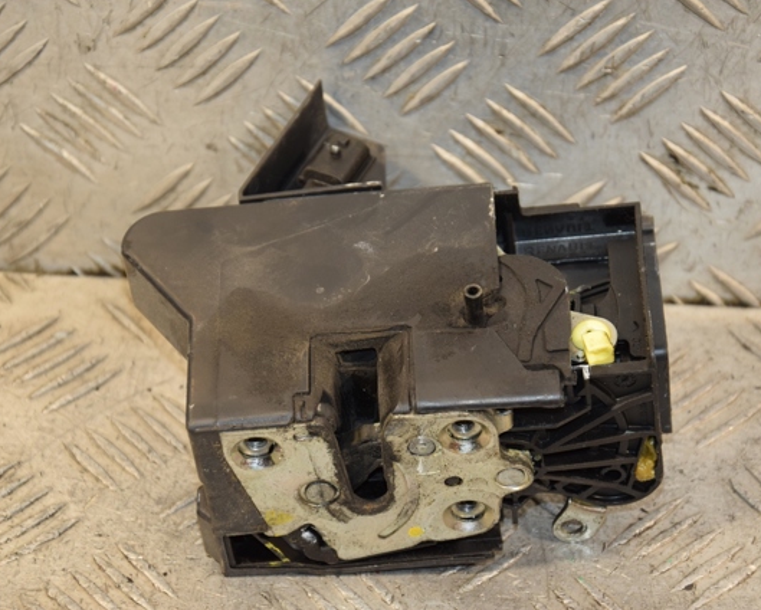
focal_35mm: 145
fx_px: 3258
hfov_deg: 13.3
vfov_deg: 10.7
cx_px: 413
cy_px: 305
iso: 800
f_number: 5.6
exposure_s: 1/100
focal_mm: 85
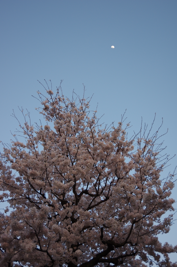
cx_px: 88
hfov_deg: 31.8
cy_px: 134
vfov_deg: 46.4
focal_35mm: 42
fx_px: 310
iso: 100
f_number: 4
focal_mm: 28
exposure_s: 1/80
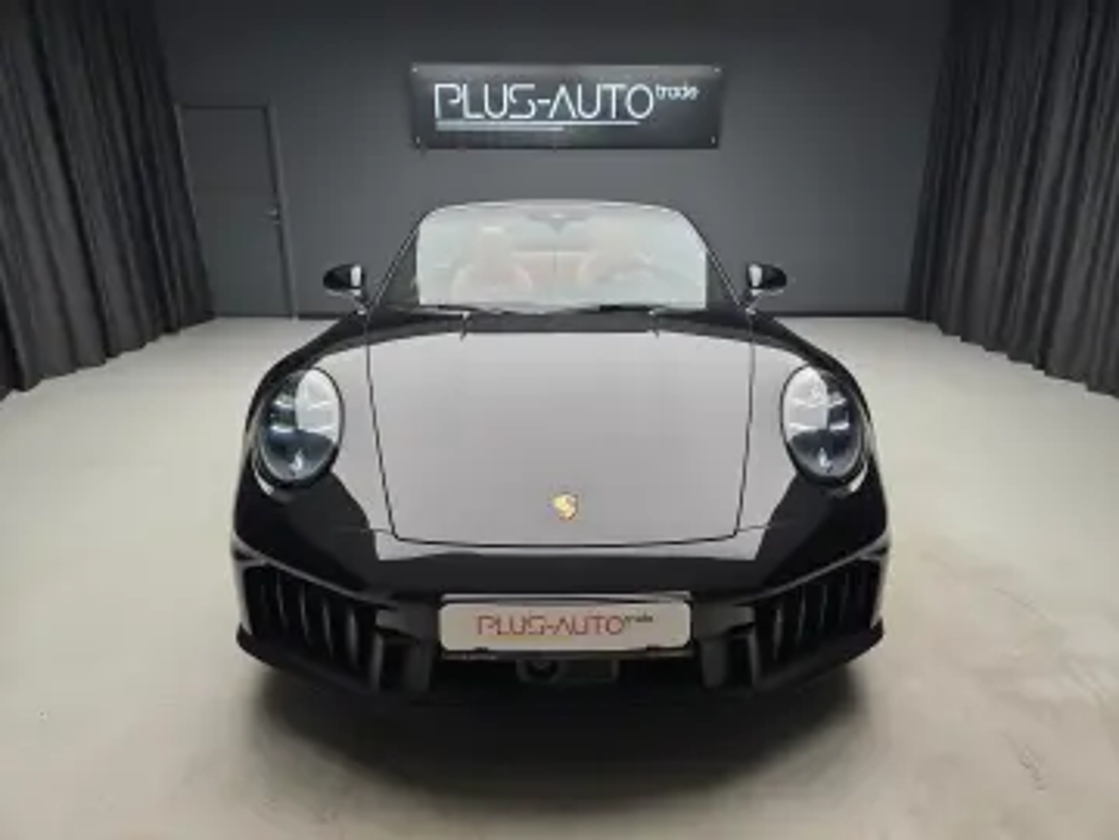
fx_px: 744
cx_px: 560
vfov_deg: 58.9
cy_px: 420
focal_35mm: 23
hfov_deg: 73.9
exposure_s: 1/53.8
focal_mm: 6.3
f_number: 1.7
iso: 50
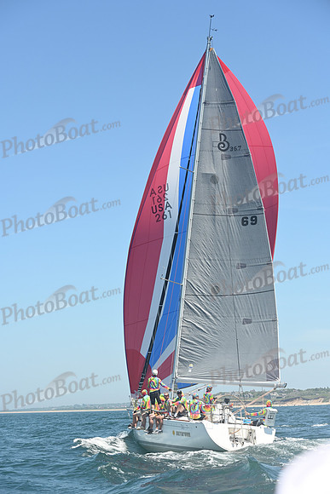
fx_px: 962
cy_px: 247
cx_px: 165
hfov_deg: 19.5
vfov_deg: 28.8
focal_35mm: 70
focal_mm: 70
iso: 320
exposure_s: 1/1000
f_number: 7.1
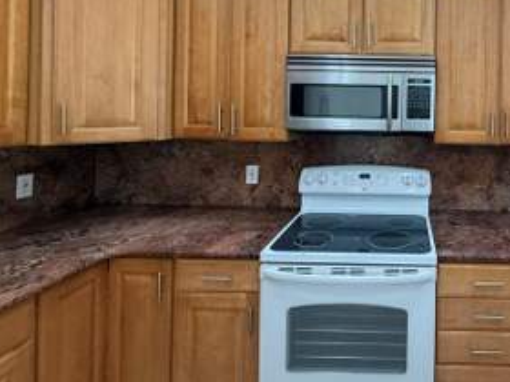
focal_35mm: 24
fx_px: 354
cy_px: 106
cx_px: 406
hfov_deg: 65.3
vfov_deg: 54.7
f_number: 2.2
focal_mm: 2.22
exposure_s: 1/60
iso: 250
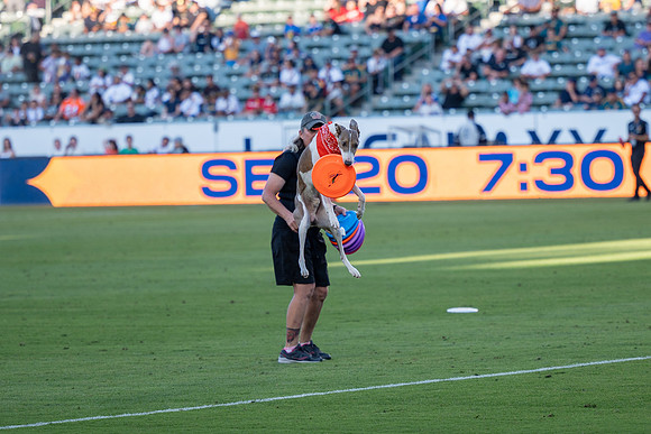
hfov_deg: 8.3
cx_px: 368
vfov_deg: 5.5
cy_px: 220
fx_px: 4508
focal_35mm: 249
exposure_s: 1/1000
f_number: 2.8
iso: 160
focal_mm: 125
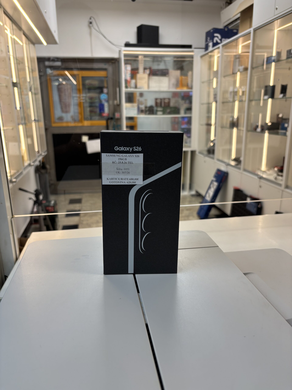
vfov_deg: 67.3
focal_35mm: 26
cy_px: 195
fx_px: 292
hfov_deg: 53.1
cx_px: 146
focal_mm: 5.96
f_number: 1.6
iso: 50
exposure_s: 1/100
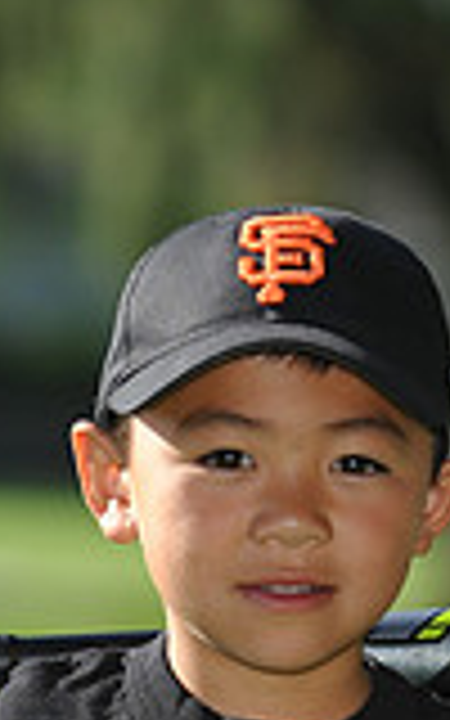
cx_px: 90
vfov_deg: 4.2
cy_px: 819
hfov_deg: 2.6
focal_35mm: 499
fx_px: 9792
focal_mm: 135
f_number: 4
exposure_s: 1/1000
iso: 200
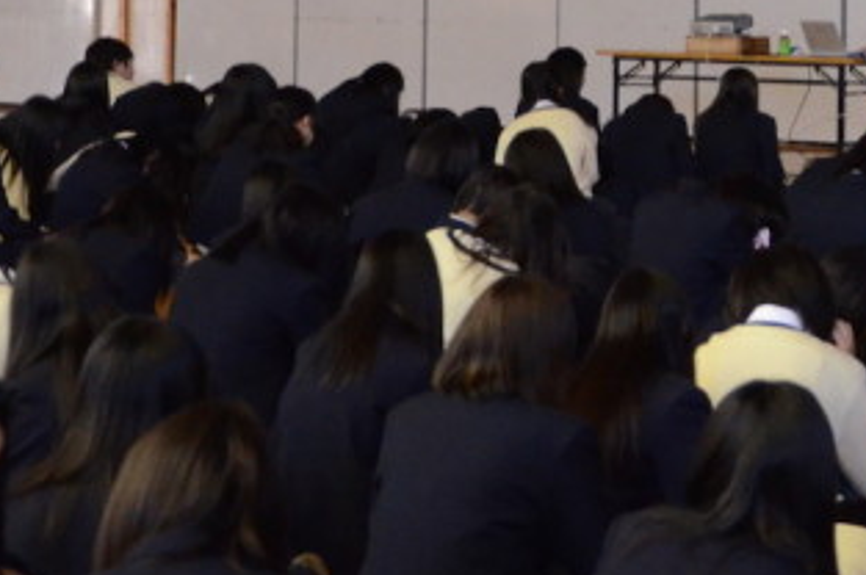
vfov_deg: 9.2
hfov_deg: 13.4
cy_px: -130
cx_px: 1173
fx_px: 3532
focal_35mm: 147
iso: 3200
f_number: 5
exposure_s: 1/25
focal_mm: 30
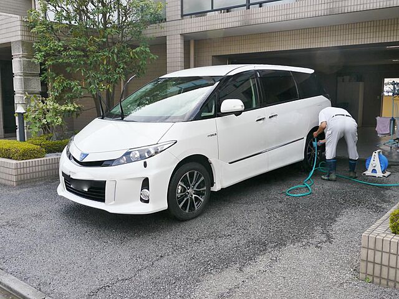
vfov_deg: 39.7
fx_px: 415
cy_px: 150
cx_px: 200
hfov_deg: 51.4
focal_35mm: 36
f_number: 6.3
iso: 160
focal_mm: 18
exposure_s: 1/200
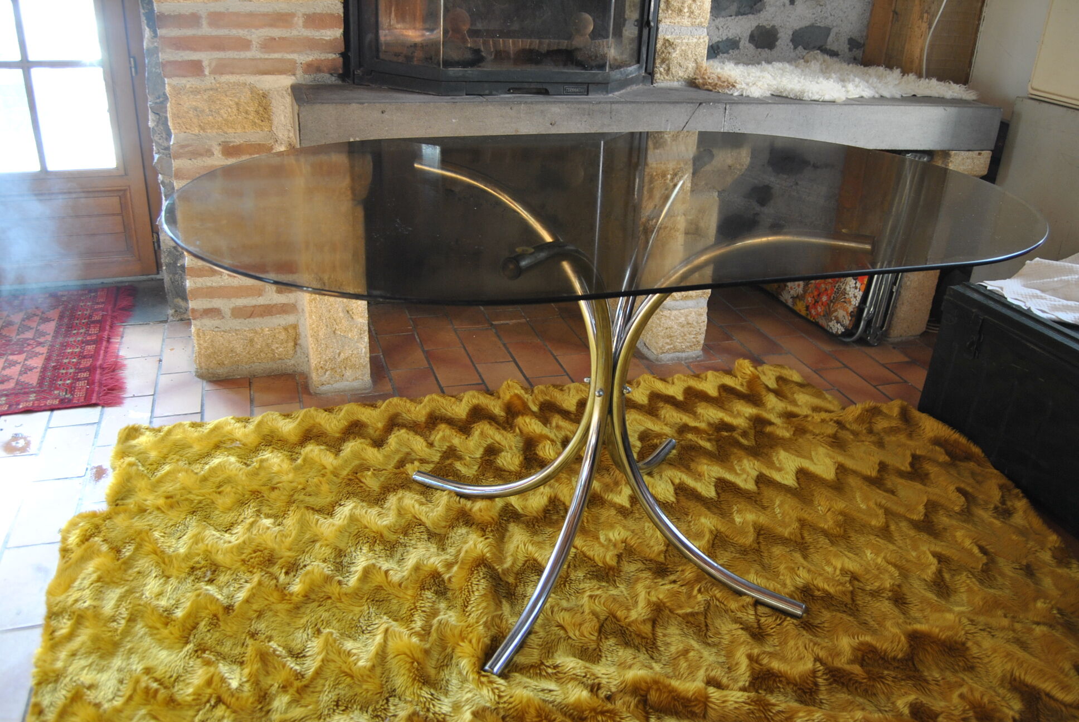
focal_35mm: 28
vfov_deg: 45.8
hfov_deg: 64.5
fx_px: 855
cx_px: 540
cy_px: 361
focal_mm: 19
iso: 200
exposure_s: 1/50
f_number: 3.5
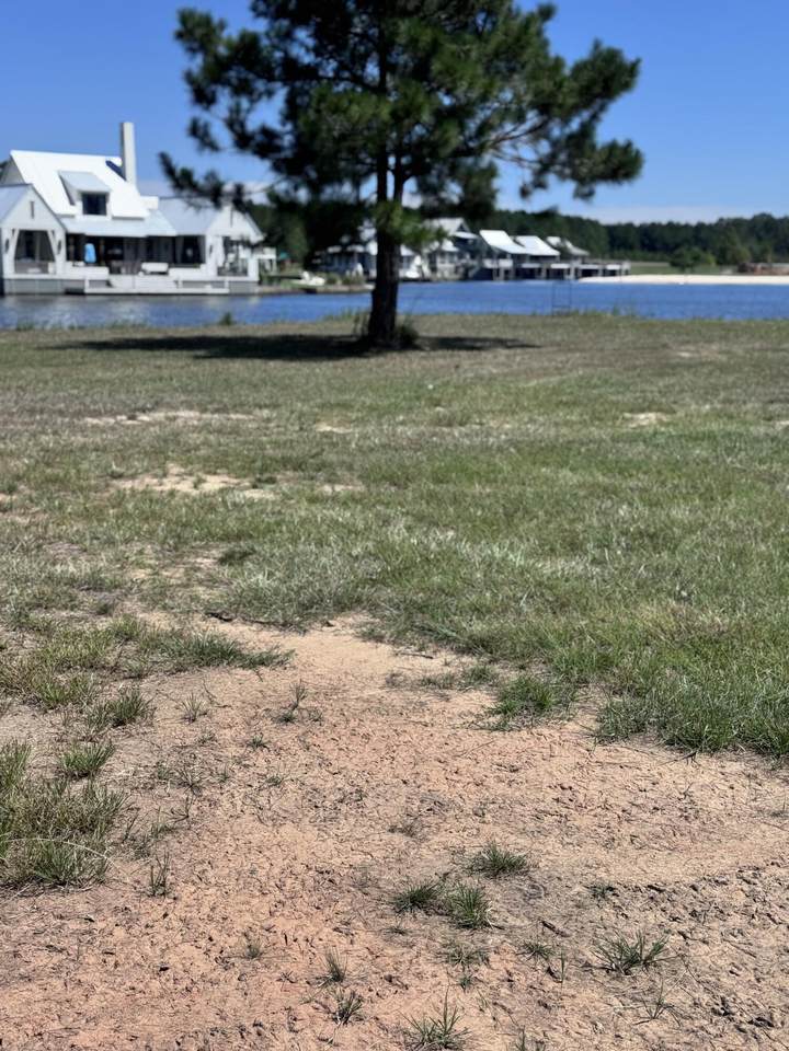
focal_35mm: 48
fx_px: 1459
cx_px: 394
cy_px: 526
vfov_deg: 39.7
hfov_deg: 30.3
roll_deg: -1.1
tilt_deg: -12.0
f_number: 1.78
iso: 64
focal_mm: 6.76
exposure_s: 1/5848
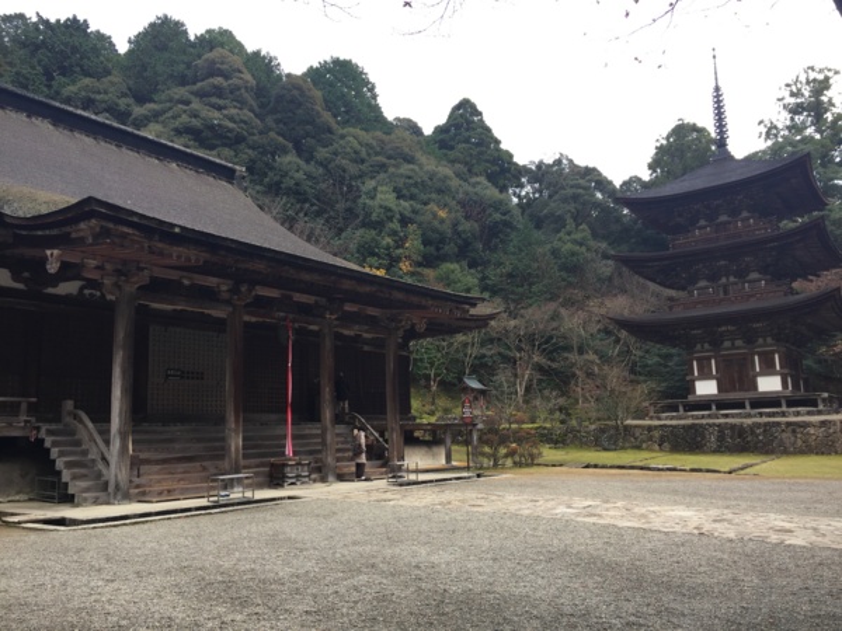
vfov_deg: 48.2
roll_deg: +1.9
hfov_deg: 61.7
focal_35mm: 29
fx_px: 705
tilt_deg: +8.2
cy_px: 316
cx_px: 421
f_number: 2.2
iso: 32
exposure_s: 1/206
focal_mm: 4.15
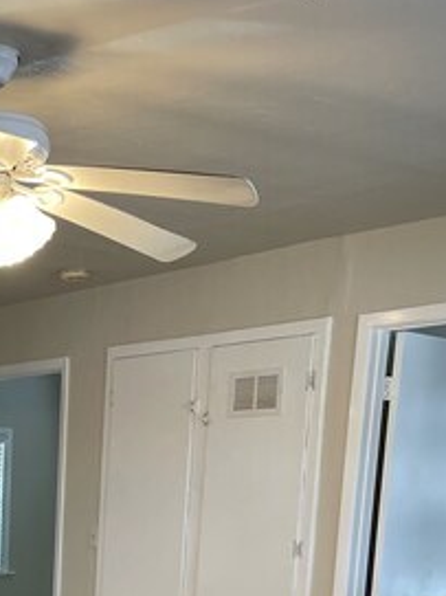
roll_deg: -0.8
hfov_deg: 21.7
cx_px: -51
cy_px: 687
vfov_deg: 27.2
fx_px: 1100
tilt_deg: -9.1
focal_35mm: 64
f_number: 1.6
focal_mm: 5.1
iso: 80
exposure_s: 1/60
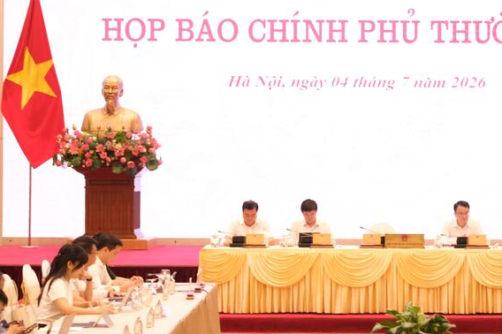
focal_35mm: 117
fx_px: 1630
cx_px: 344
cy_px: 124
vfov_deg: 11.7
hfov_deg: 17.4
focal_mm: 55
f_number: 6.4
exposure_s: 1/125
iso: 5000
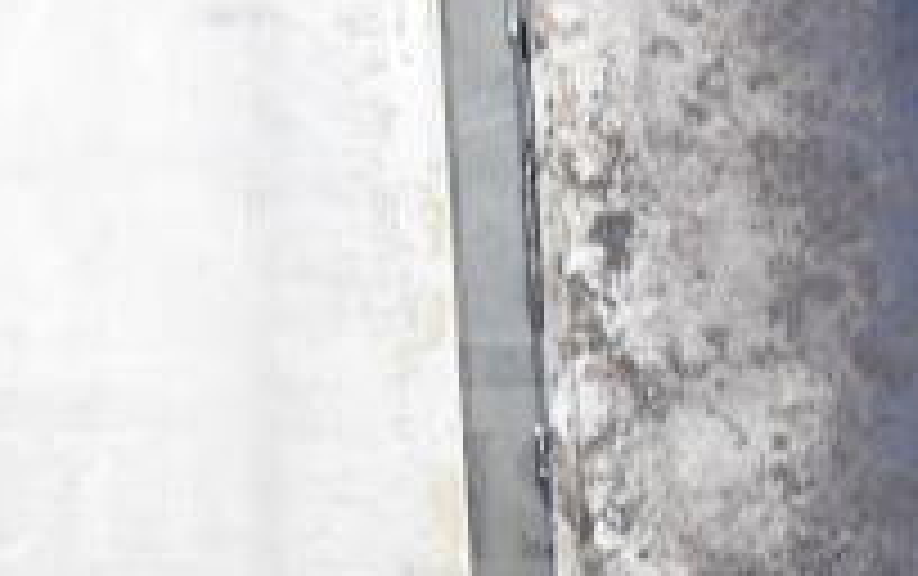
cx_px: 130
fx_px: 3545
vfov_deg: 9.3
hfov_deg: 14.6
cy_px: 245
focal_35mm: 142
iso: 1600
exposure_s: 1/80
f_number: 5.6
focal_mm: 31
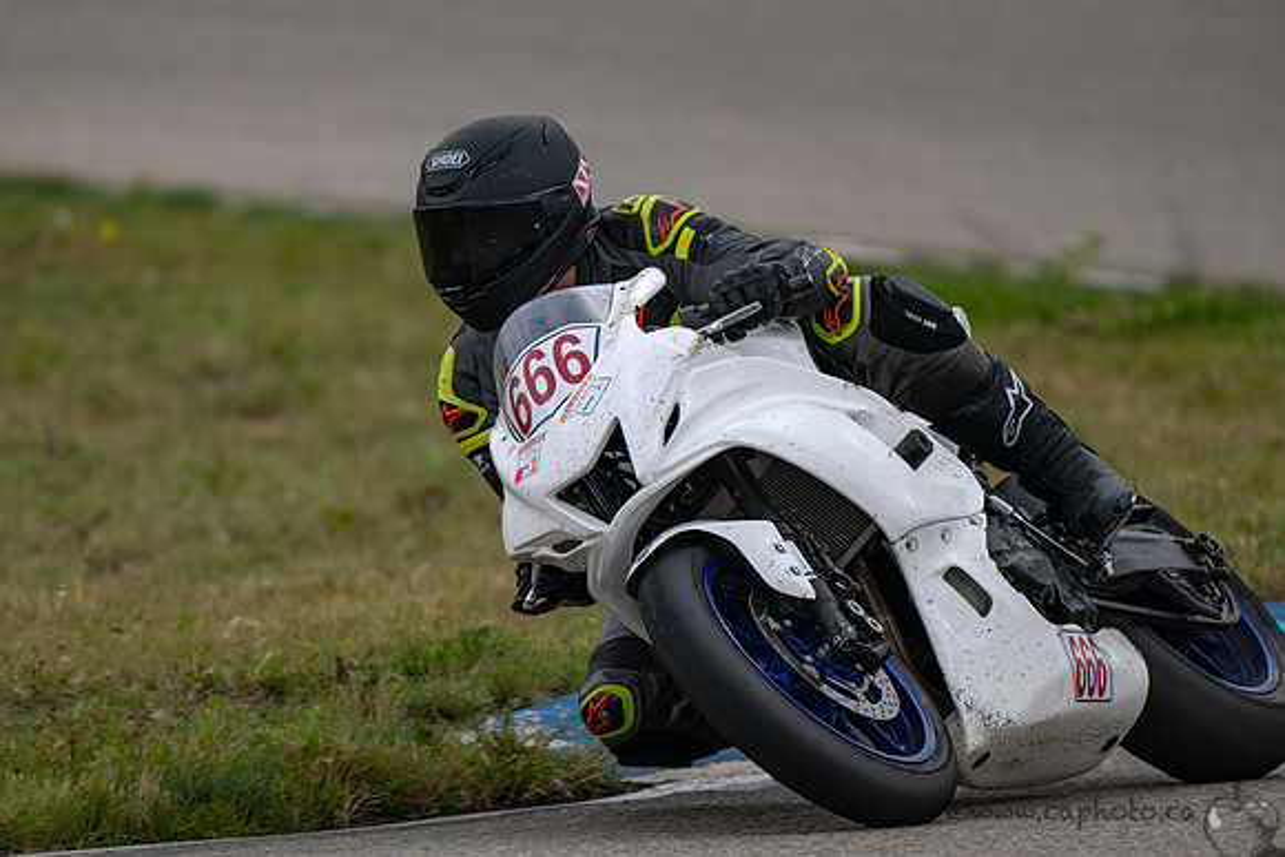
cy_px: 428
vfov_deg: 2.3
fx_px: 21421
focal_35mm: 600
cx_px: 642
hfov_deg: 3.4
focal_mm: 600
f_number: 6.3
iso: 320
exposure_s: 1/1250
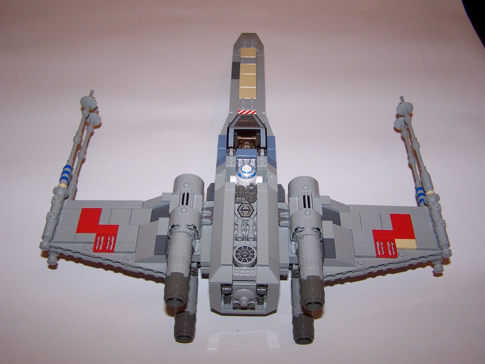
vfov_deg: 37.7
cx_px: 242
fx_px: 532
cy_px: 182
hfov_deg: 49.0
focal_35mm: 38
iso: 80
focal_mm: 6.3
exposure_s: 1/60
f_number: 2.8
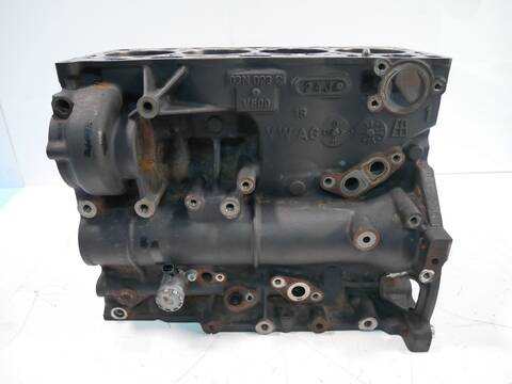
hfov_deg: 71.6
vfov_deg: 56.8
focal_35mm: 24
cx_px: 256
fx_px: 355
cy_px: 192
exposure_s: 1/60
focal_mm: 12
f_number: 3.5
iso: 1250
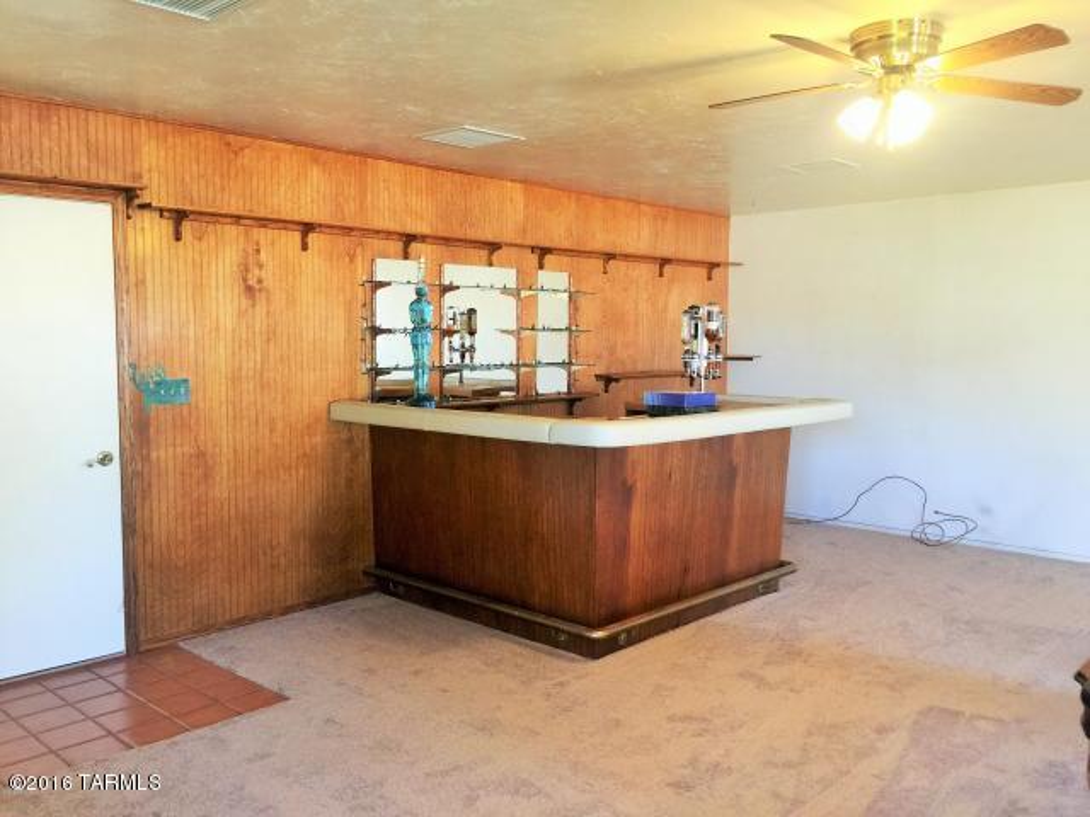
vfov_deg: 48.2
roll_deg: -1.0
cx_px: 545
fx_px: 913
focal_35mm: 29
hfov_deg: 61.7
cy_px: 408
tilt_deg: -4.0
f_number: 2.2
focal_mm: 4.15
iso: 64
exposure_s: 1/17
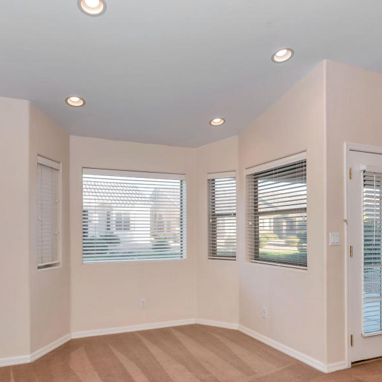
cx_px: 190
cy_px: 234
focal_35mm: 25
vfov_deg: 62.2
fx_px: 312
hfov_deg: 62.9
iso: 400
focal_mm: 15
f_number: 7.1
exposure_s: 1/60
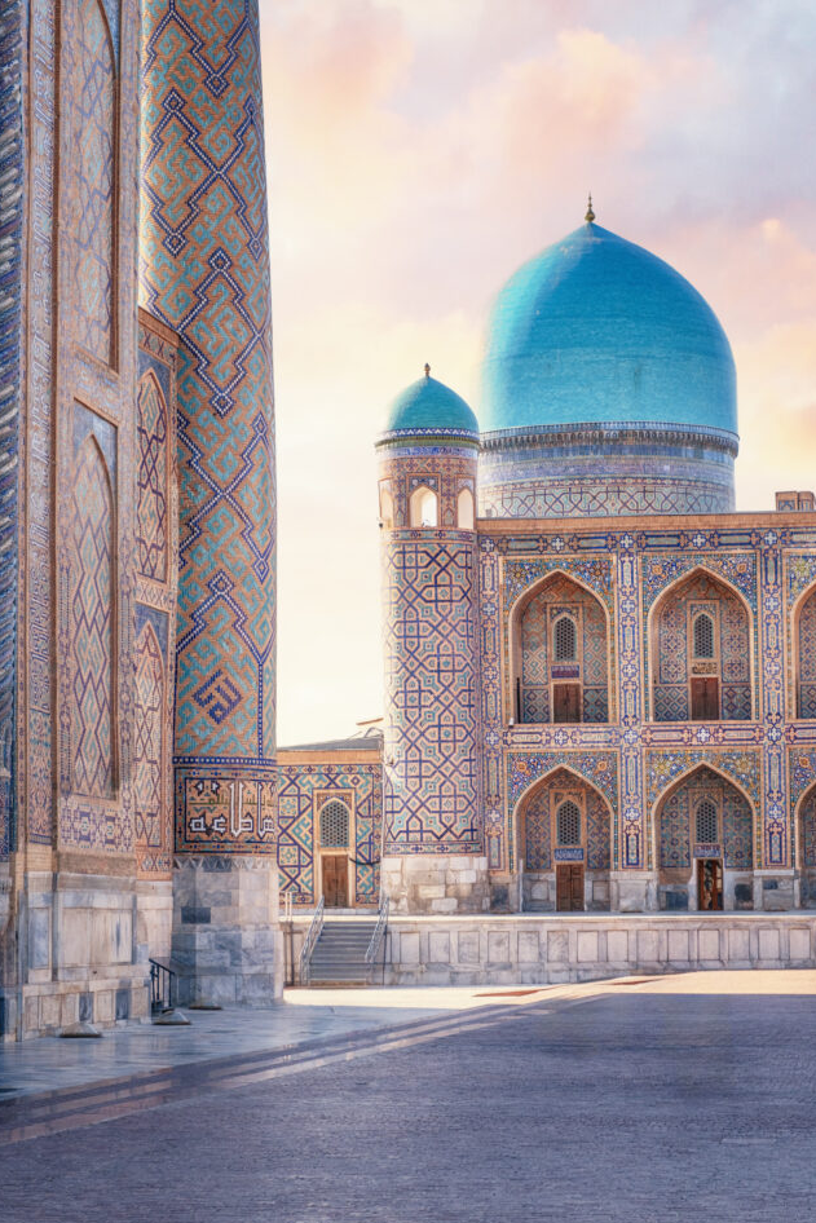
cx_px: 425
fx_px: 2685
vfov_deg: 25.7
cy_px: 610
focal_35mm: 79
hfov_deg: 17.3
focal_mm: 48.5
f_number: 8
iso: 125
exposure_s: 1/200
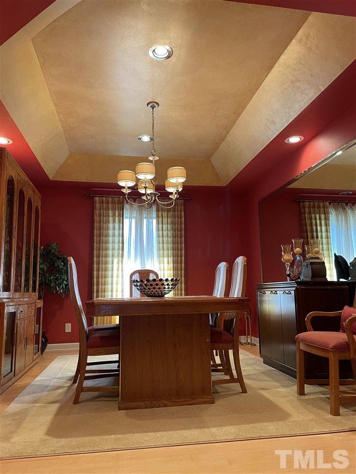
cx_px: 178
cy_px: 237
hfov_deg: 53.1
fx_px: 357
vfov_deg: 67.3
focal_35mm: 26
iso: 125
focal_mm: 4.2
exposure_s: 1/60
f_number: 1.6
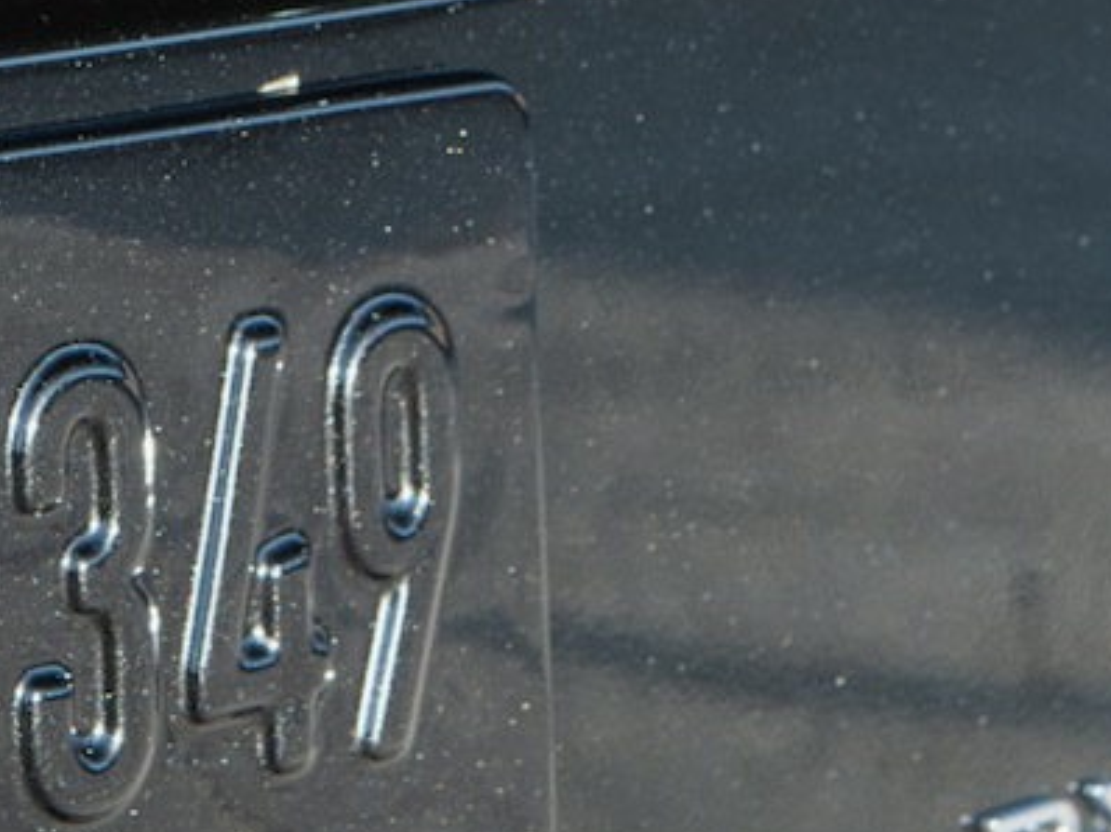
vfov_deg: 6.8
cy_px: -606
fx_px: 6864
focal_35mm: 214
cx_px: 50
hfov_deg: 9.2
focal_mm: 56
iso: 400
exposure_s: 1/50
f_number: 7.1
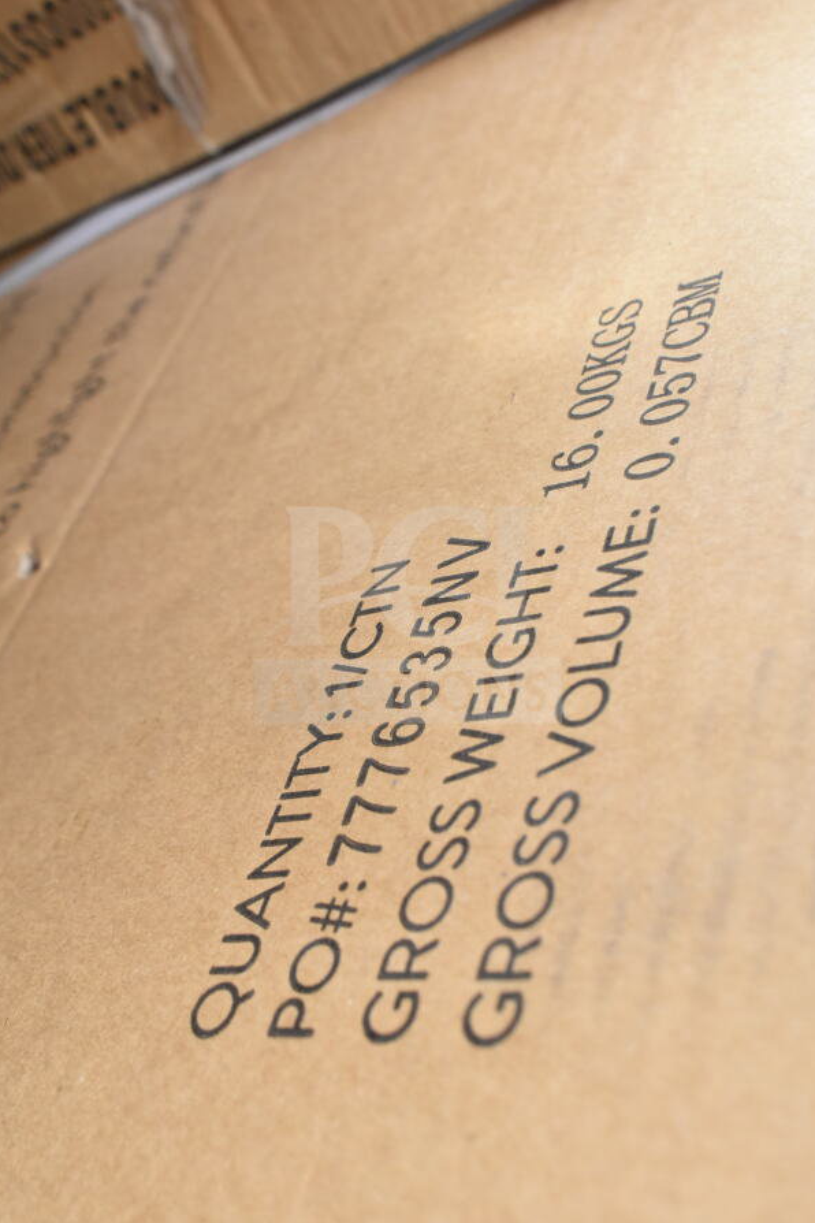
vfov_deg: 44.0
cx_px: 408
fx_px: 1511
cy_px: 614
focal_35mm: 45
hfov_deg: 30.2
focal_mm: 29
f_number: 8
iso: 1600
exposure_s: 1/250
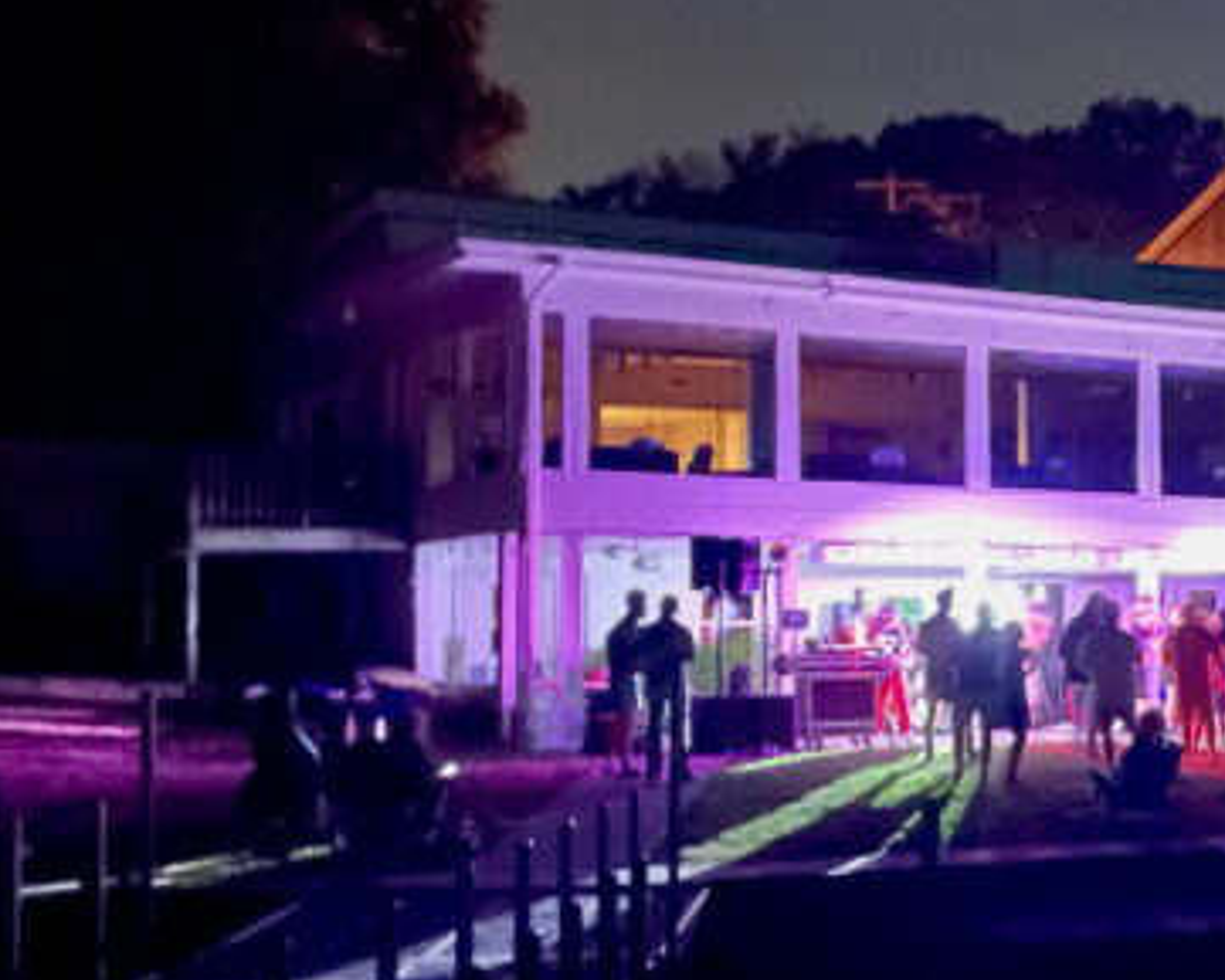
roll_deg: +1.5
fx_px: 2611
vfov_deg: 21.2
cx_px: 1344
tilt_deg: +0.8
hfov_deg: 24.6
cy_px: 644
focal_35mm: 72
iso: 3200
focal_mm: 4.2
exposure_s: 1/4
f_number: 1.6
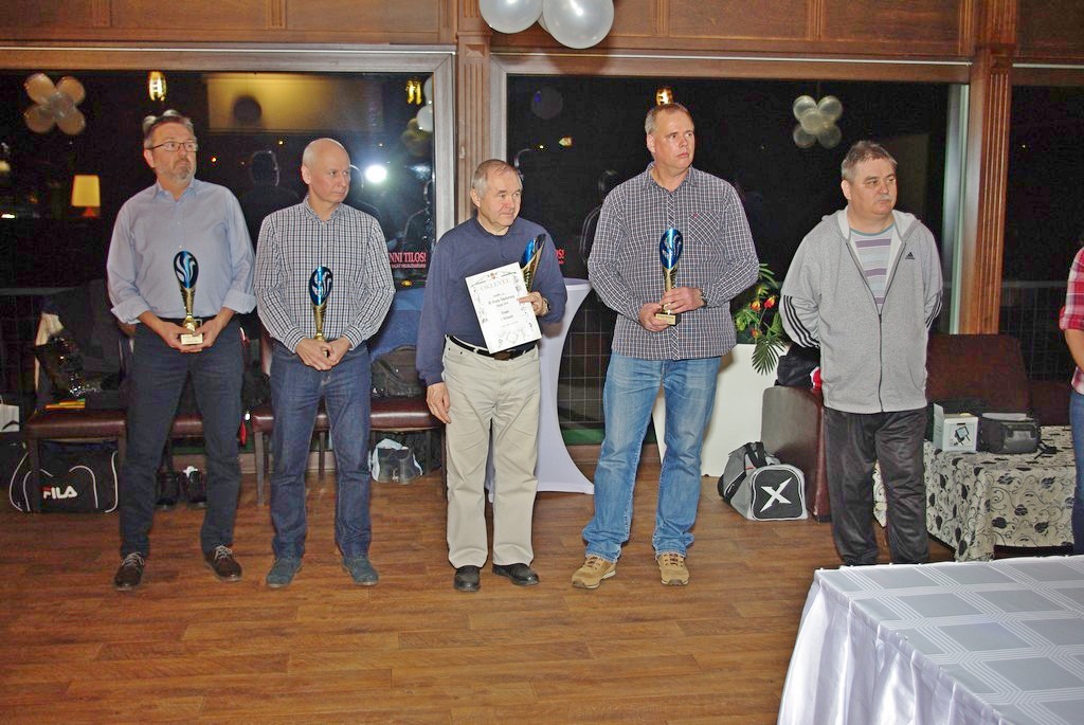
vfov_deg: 34.3
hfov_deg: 49.5
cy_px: 362
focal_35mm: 39
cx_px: 542
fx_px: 1175
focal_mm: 26.25
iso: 400
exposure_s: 1/45
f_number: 4
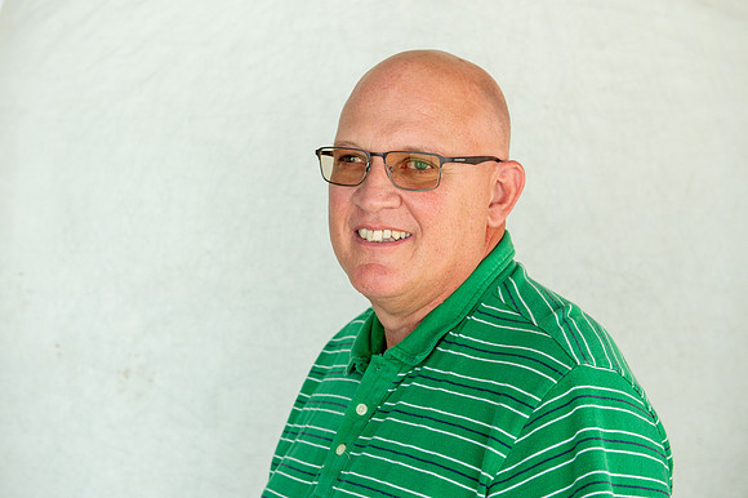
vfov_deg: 23.4
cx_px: 374
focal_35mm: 58
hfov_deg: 34.5
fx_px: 1204
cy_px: 249
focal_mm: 58
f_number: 5.6
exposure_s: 1/400
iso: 1600
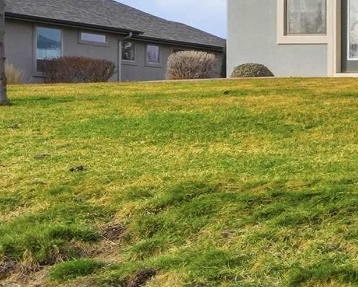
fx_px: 795
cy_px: 31
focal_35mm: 75
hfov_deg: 16.9
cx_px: 761
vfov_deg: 20.1
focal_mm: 16
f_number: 7.1
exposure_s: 1/8000
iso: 640
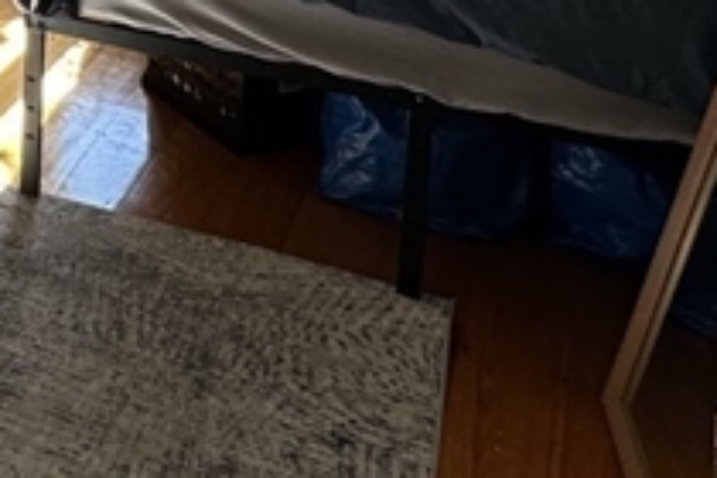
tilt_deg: -5.0
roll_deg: -0.1
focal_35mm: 71
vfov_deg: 15.8
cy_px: -423
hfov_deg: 25.0
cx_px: -195
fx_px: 1414
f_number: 2.2
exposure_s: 1/99
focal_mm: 2.22
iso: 64
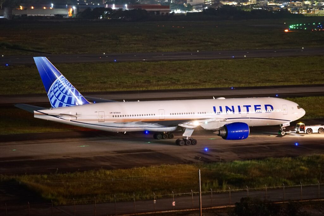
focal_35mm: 120
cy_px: 108
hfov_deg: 17.1
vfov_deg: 11.4
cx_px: 162
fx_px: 1080
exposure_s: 1/3
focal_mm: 120
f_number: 2.8
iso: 2000
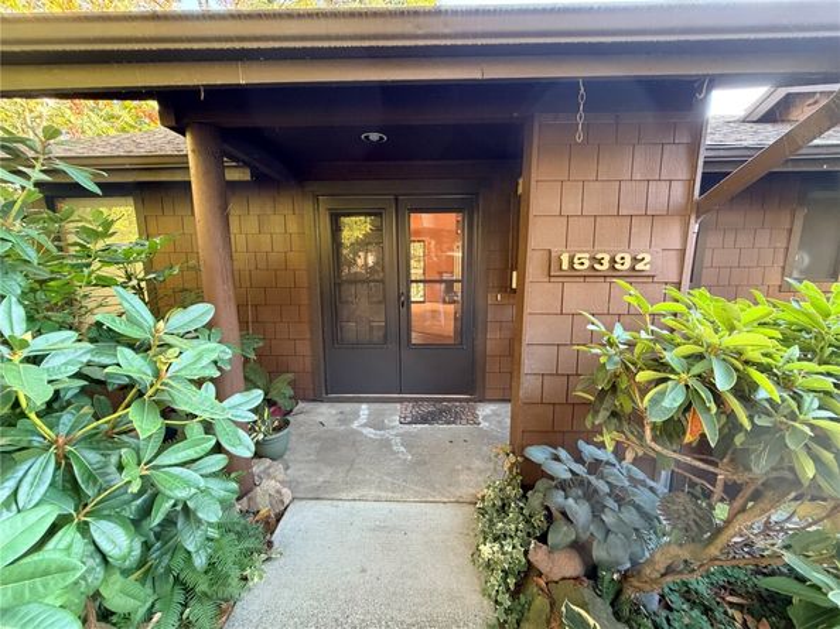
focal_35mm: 14
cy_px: 314
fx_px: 340
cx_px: 420
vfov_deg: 85.6
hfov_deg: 102.1
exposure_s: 1/65
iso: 320
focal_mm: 2.22
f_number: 2.2
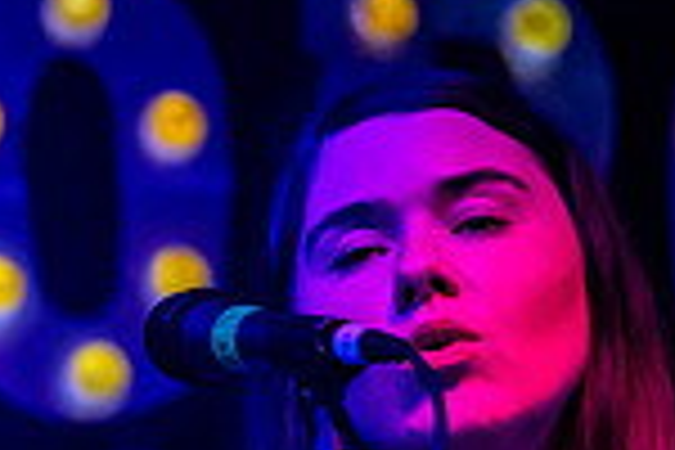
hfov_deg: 4.9
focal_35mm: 416
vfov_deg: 3.3
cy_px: 655
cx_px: -148
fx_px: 7799
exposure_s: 1/250
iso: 800
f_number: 2.8
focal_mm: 89
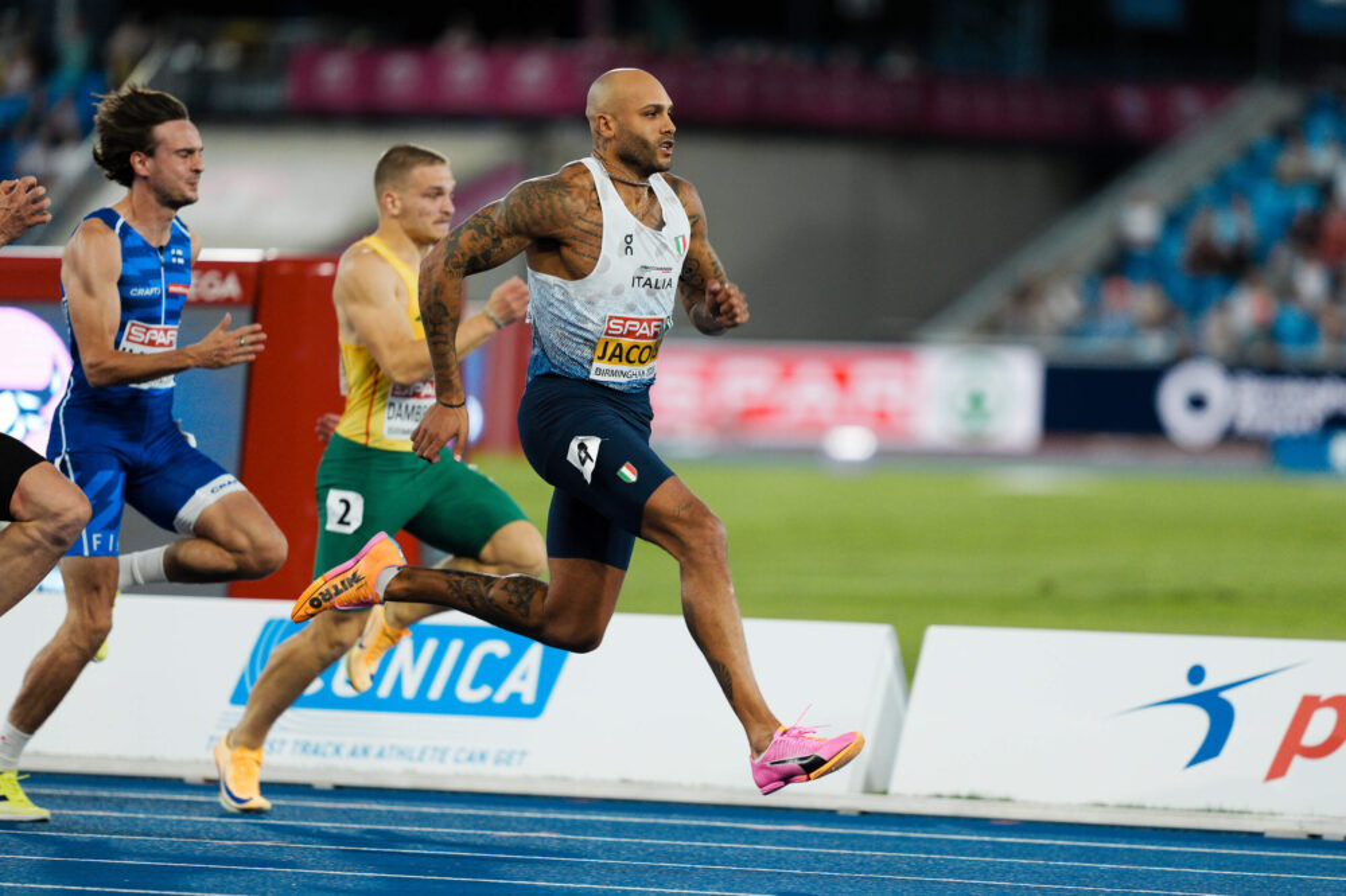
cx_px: 673
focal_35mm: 300
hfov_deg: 6.9
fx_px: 11212
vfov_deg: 4.6
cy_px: 448
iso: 2000
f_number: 2.8
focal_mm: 300
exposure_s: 1/1250
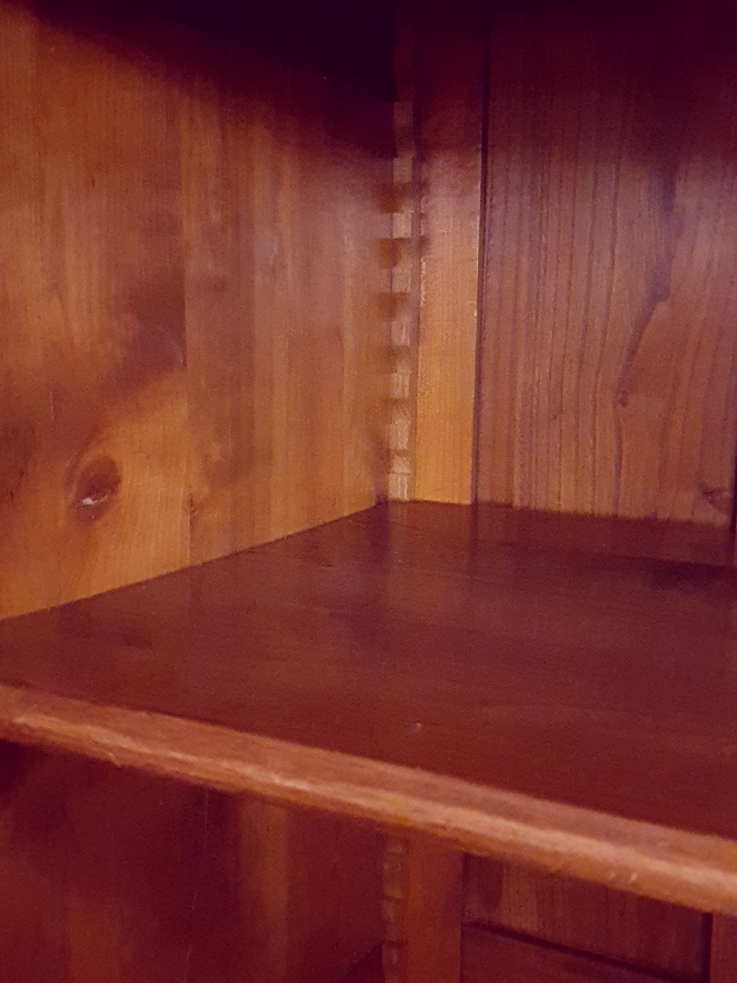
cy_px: 492
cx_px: 368
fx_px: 738
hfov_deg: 53.1
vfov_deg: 67.3
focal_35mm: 26
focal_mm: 4.3
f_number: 1.5
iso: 1250
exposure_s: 1/10
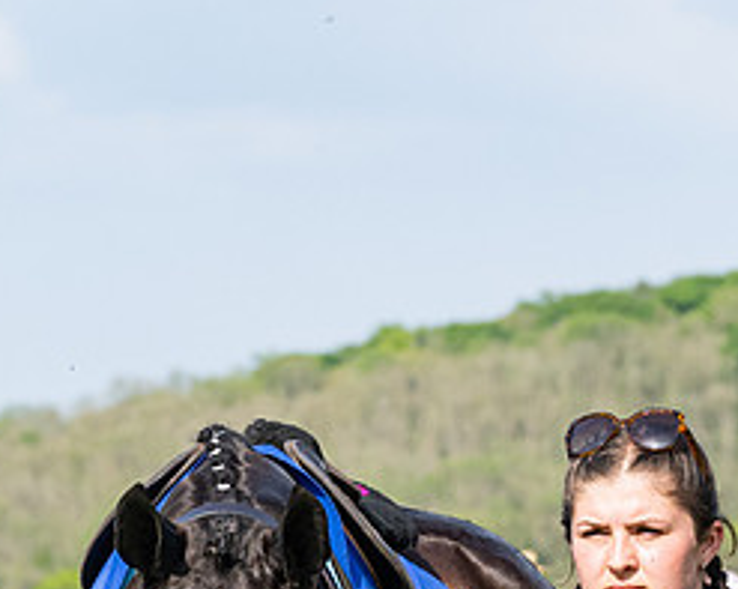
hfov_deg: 5.6
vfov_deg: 4.5
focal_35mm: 344
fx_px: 7505
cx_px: 315
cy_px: 565
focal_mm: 75
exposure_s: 1/2500
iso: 400
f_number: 5
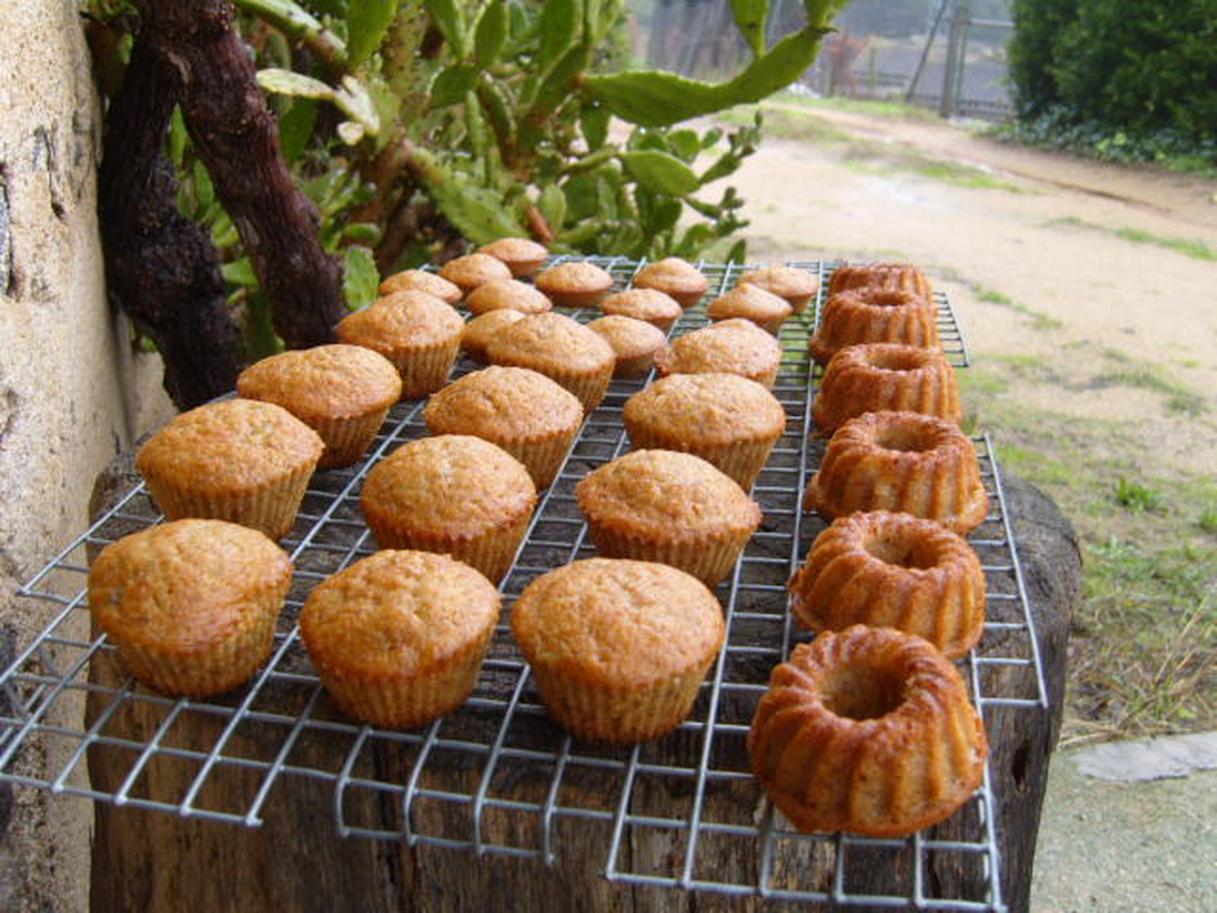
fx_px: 1231
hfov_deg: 52.6
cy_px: 456
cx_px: 608
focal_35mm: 35
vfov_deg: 40.7
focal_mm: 7.4
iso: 80
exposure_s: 1/45
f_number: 2.8
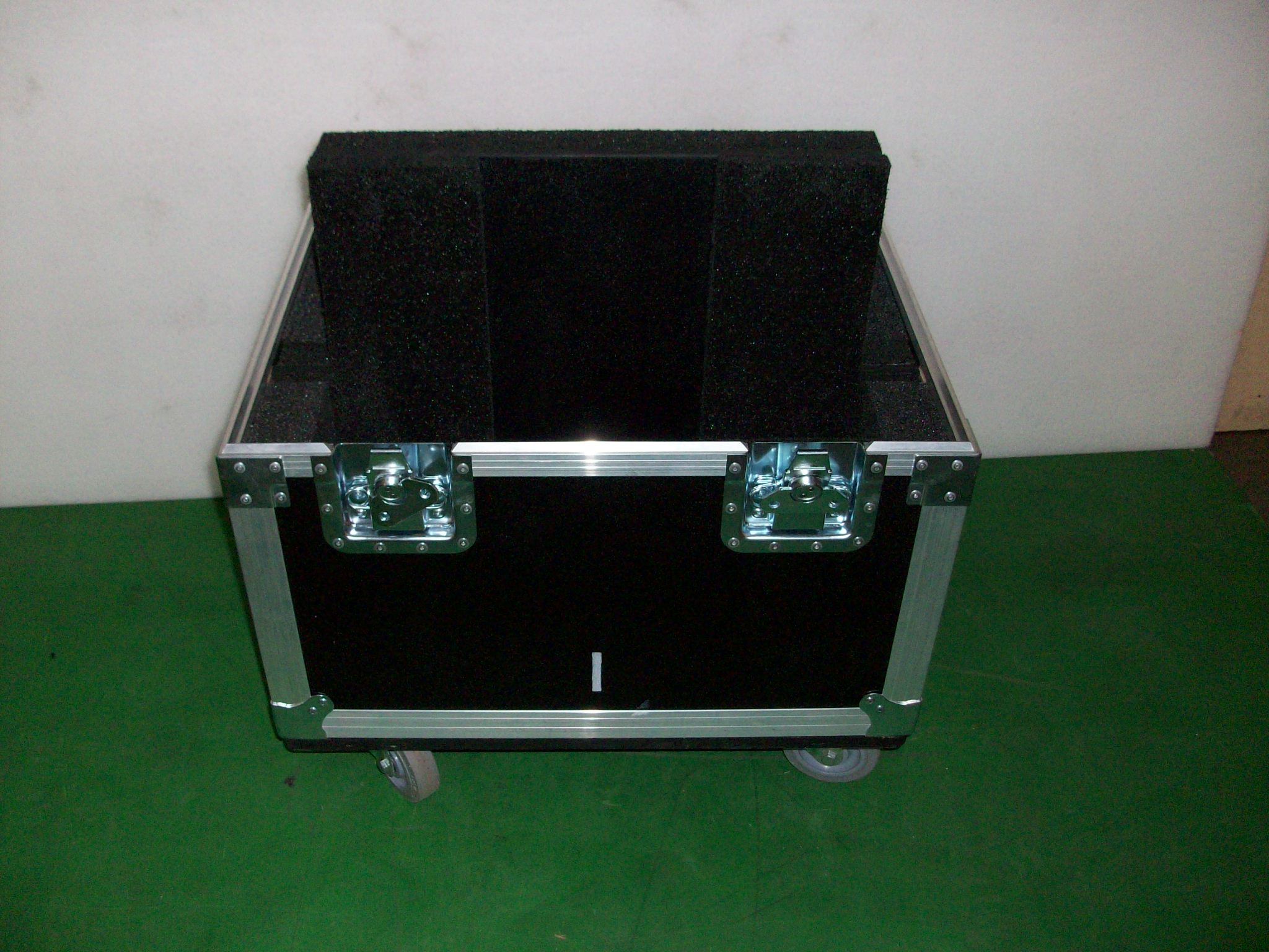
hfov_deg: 54.0
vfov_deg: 41.8
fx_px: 1246
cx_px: 634
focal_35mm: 34
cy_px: 476
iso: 160
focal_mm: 5.7
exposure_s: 1/60
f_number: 2.8
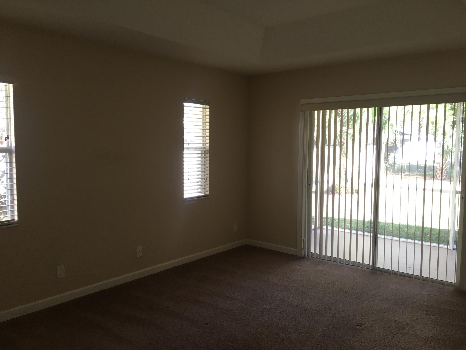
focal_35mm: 29
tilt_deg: -3.7
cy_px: 175
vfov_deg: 48.2
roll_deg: -1.0
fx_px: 390
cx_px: 233
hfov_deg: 61.7
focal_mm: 4.15
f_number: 2.2
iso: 64
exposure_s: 1/30
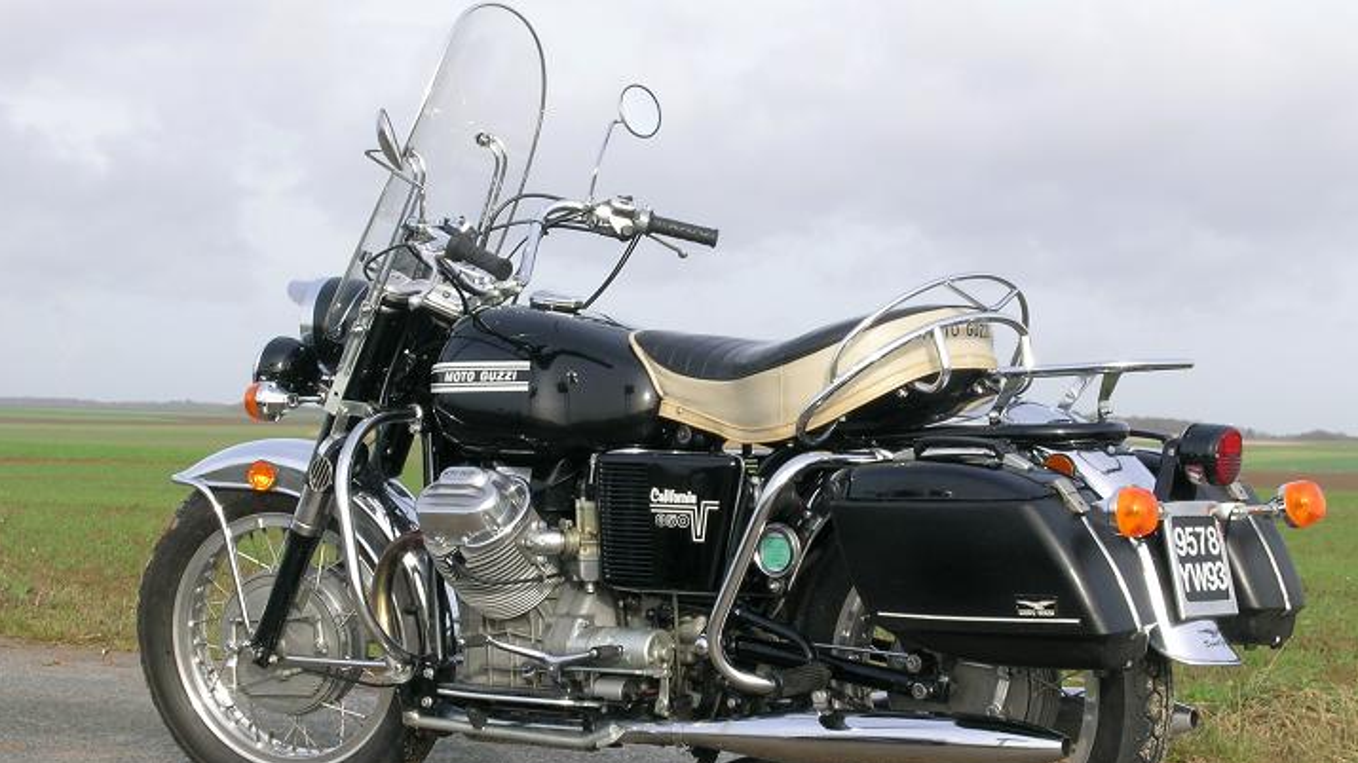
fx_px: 2988
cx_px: 703
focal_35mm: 83
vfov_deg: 14.5
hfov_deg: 25.6
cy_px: 492
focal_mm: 14.5
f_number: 6.9
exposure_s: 1/136
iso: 50
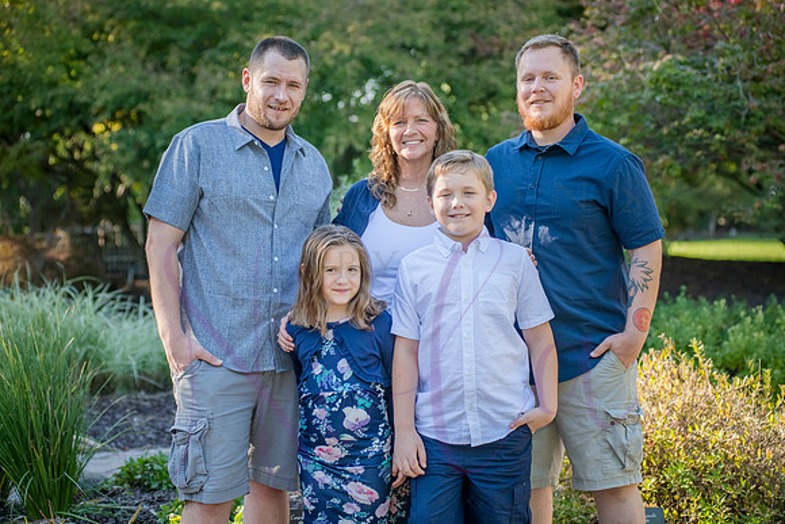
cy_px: 261
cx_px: 407
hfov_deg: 23.4
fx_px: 1899
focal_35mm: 87
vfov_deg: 15.7
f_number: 4
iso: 400
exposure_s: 1/400
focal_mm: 80
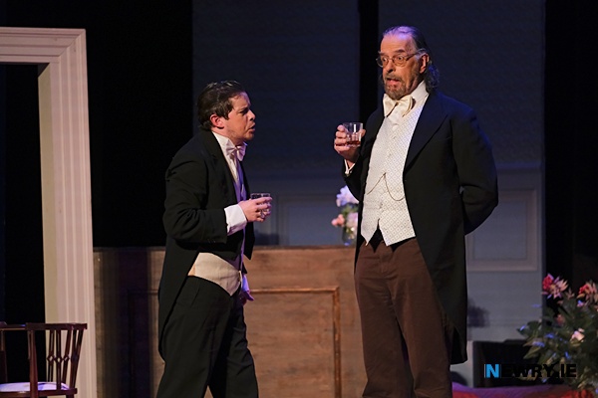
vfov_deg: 6.5
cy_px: 199
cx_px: 299
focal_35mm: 210
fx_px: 3488
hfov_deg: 9.8
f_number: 2.8
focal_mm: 140
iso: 3200
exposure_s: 1/500
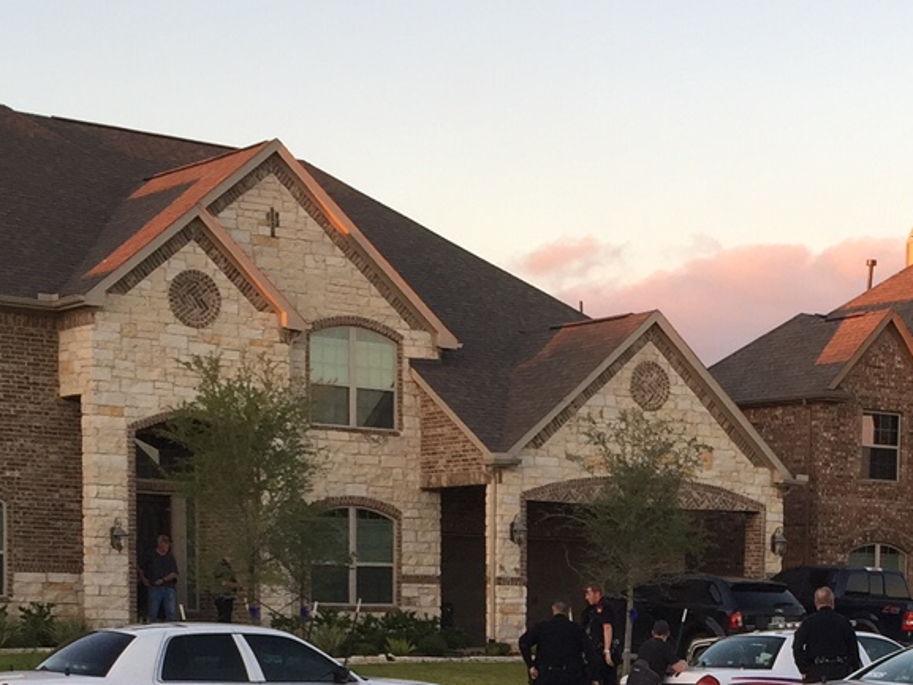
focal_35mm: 82
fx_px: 2163
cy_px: 835
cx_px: 718
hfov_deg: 23.5
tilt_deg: -4.4
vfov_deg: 17.1
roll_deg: -3.0
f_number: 2.2
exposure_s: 1/120
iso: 32
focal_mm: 4.15
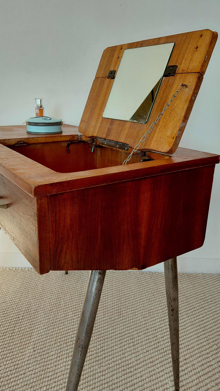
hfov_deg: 41.4
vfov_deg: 67.9
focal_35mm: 28
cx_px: 96
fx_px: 290
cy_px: 192
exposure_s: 1/120
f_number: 1.8
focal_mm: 4.69
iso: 160
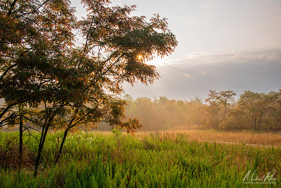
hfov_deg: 50.7
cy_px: 94
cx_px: 140
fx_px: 297
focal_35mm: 38
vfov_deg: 35.1
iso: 64
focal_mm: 38
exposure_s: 1/100
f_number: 8
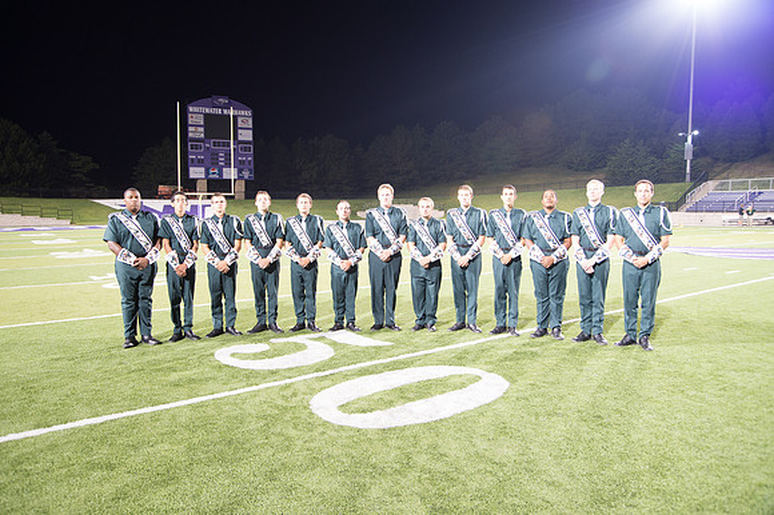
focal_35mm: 28
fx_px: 602
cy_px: 258
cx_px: 387
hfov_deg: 65.5
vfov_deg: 46.4
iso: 1000
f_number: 5
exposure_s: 1/13
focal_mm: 28
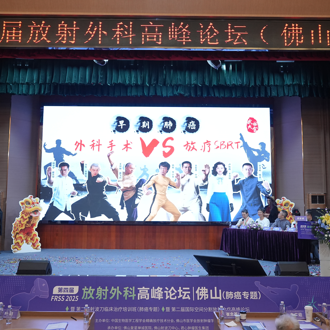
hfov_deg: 46.0
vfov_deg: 46.0
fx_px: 388
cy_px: 166
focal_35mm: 36
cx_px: 159
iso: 1600
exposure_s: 1/160
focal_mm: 28
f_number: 4
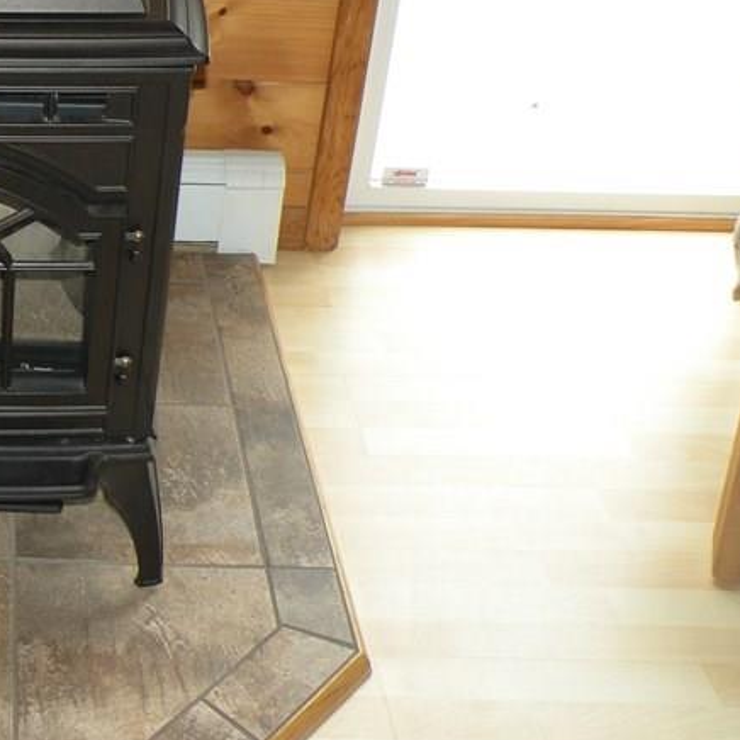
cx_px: -75
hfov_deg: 27.9
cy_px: 115
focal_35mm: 56
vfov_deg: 29.6
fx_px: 1354
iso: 64
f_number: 2.8
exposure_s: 1/47.6
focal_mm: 4.7
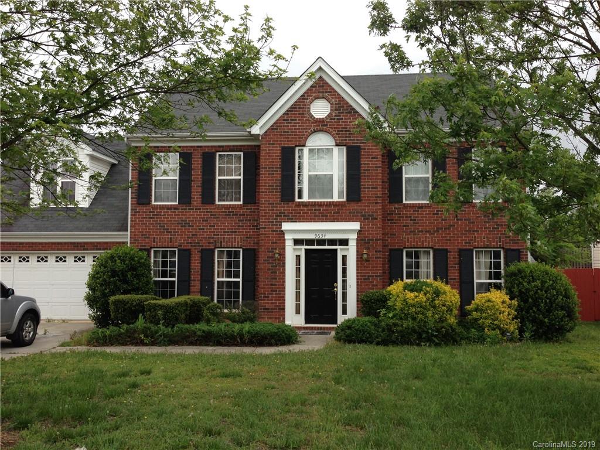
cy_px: 225
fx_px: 572
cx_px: 300
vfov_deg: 42.9
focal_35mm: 33
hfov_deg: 55.4
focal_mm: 4.13
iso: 50
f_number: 2.4
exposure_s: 1/678
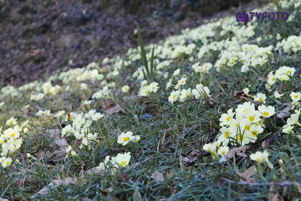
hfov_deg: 43.6
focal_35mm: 45
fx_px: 376
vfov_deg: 29.9
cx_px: 150
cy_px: 100
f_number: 5.6
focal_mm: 30
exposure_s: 1/160
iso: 250
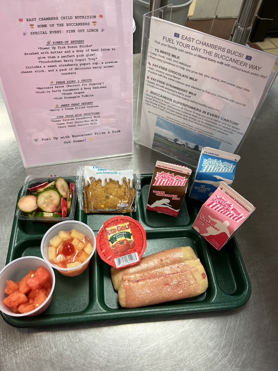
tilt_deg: -53.2
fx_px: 278
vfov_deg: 67.3
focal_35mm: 26
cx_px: 139
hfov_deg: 53.1
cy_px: 186
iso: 80
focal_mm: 5.1
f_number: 1.6
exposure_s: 1/60
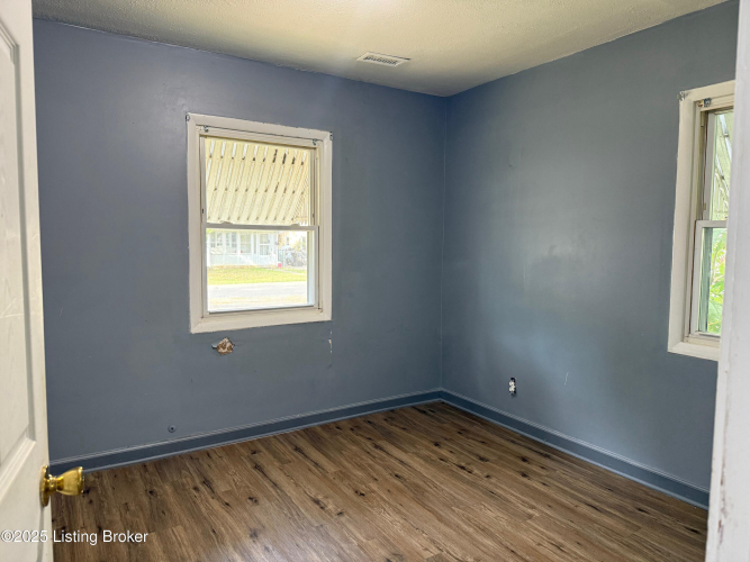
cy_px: 281
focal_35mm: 24
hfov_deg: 71.6
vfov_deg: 56.8
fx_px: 520
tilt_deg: -4.2
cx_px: 375
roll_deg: -0.7
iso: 250
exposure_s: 1/60
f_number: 1.78
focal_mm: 6.76
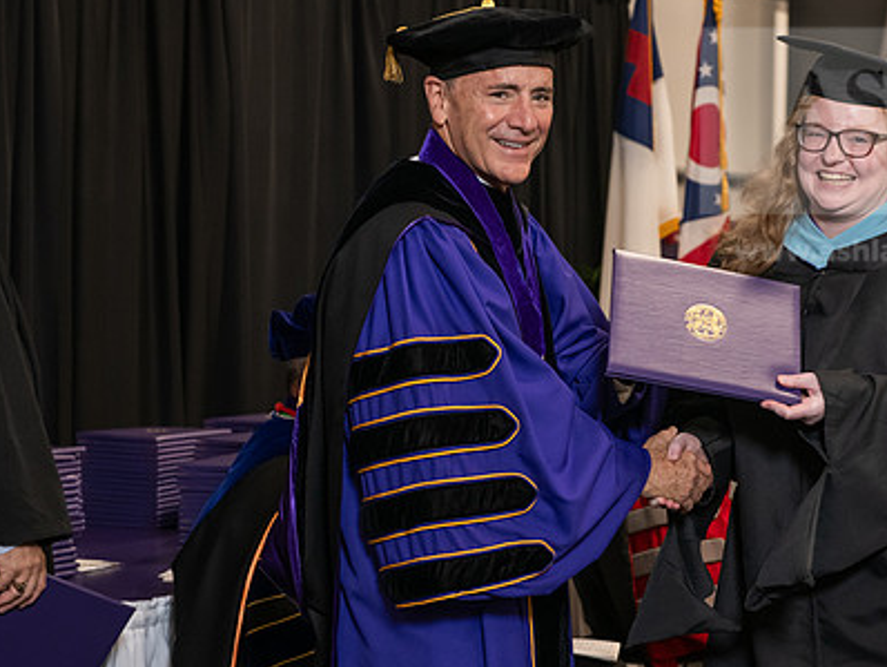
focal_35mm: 98
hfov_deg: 19.9
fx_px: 2513
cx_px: 633
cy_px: 298
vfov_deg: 15.1
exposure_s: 1/125
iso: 2000
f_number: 5
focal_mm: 70
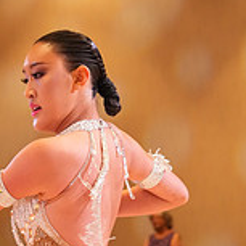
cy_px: 333
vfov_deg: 6.3
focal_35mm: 277
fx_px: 2227
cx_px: -23
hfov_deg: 6.3
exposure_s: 1/250
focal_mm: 86
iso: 4000
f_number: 5.6
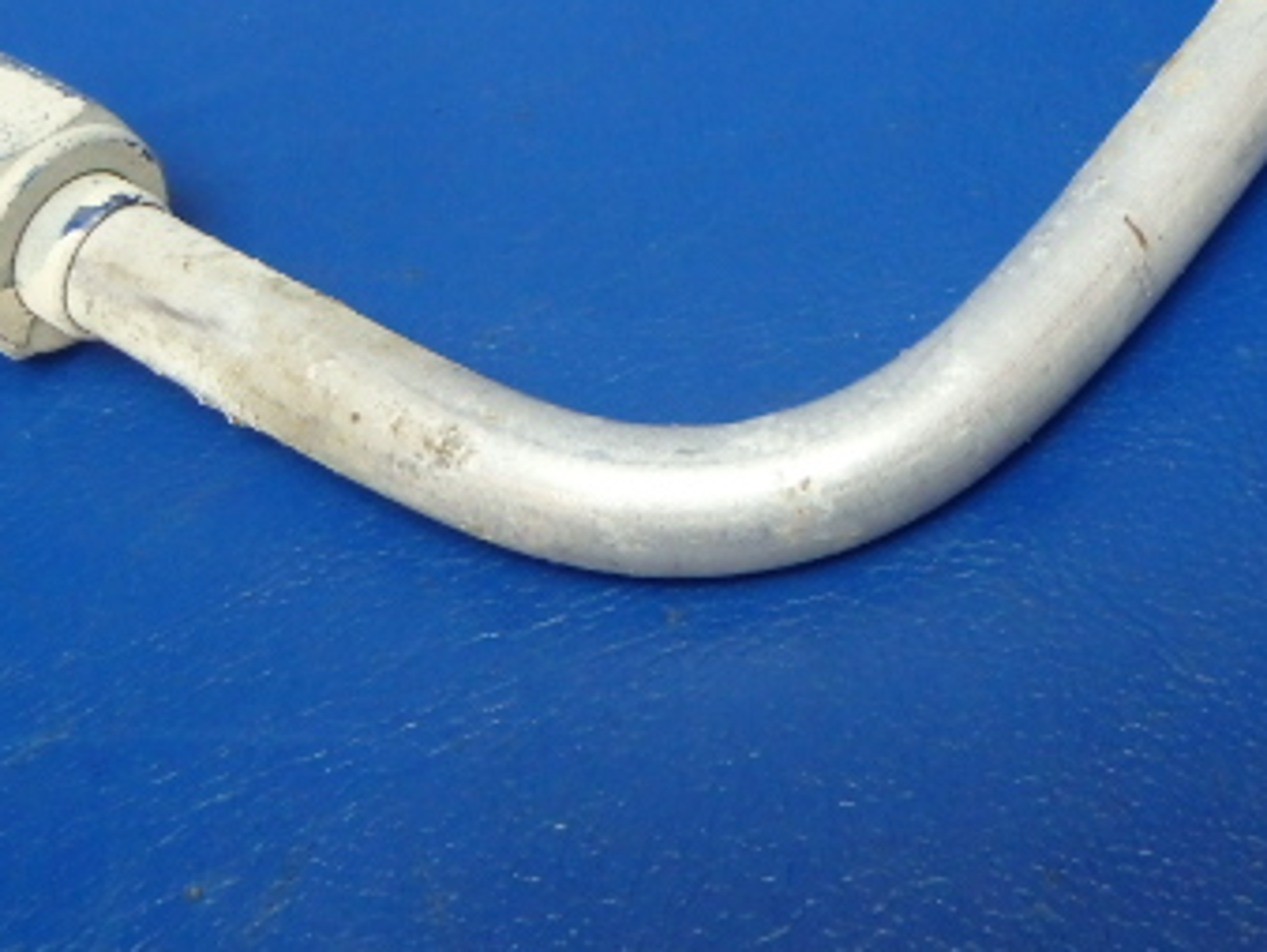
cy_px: 191
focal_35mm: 53
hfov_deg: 35.9
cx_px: 795
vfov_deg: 27.0
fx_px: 1941
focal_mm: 5
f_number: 3.9
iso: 640
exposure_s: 1/30
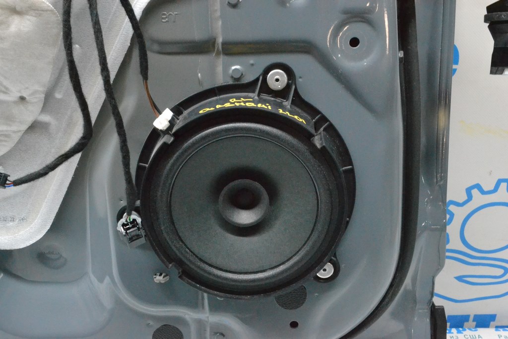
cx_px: 254
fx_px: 593
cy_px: 170
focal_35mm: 42
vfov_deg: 31.9
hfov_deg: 46.4
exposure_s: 1/50
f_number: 13
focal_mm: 28
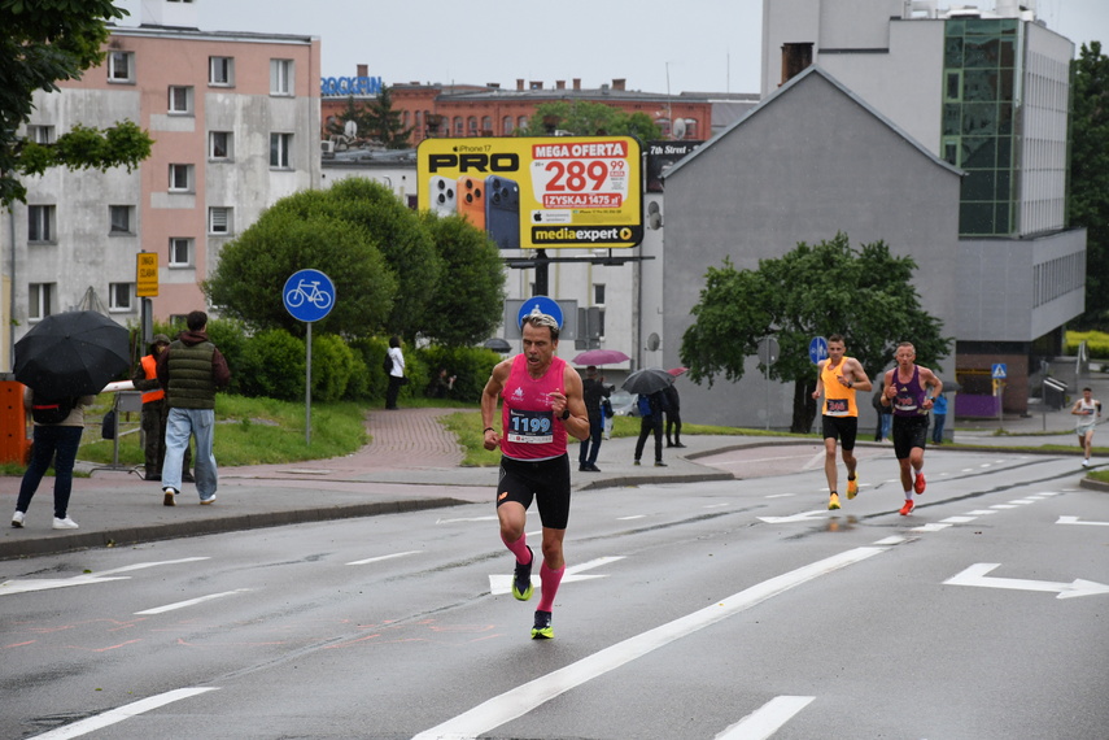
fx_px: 4374
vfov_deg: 9.7
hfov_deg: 14.4
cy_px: 370
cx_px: 554
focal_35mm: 142
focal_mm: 95
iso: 1000
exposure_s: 1/1000
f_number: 8
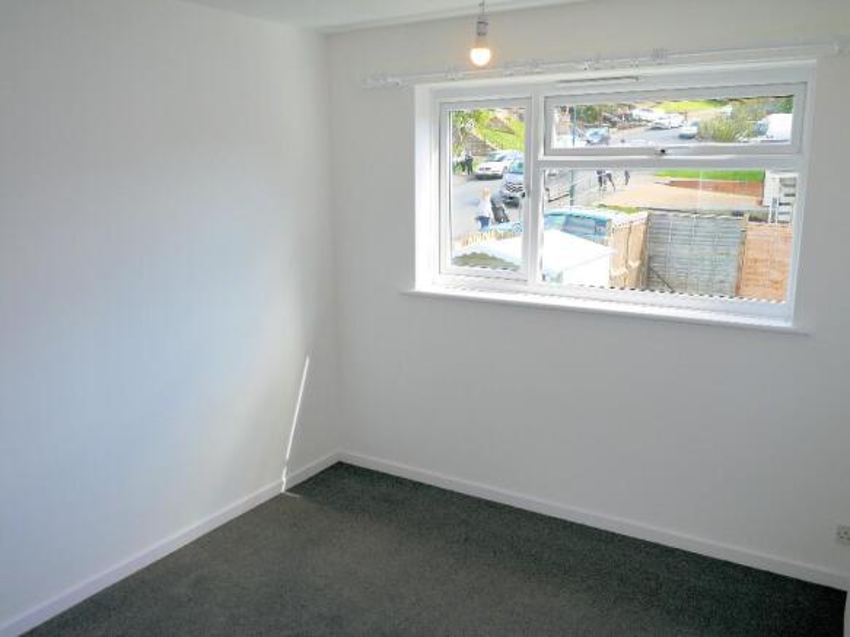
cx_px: 425
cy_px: 318
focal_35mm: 28
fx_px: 687
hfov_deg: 63.5
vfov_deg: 49.7
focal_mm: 14
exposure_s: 1/160
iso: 160
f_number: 4
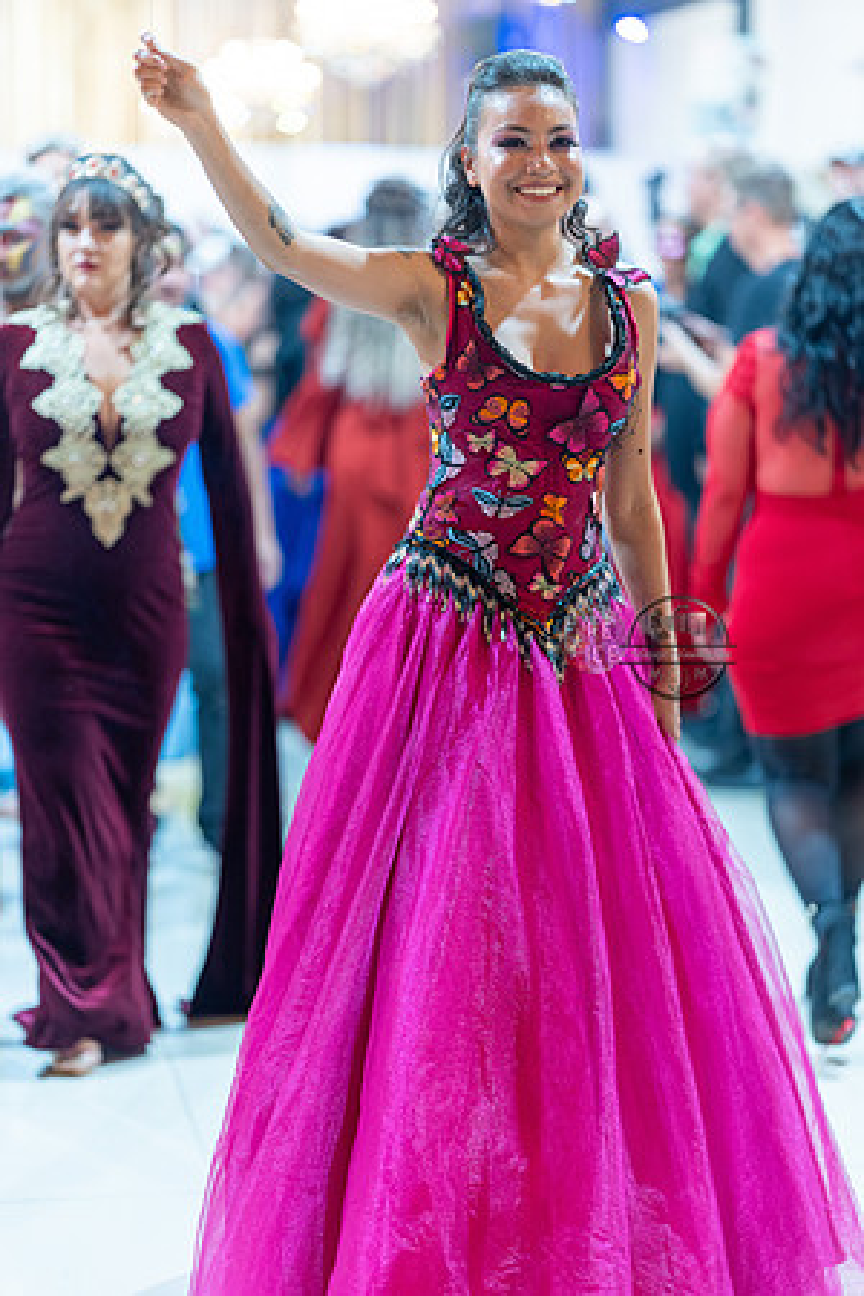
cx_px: 432
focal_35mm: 85
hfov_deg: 16.1
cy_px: 648
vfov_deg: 23.9
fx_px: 3060
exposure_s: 1/160
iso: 500
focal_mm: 85
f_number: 1.4
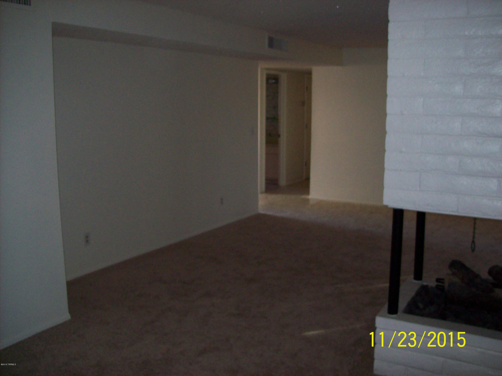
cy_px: 188
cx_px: 251
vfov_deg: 39.6
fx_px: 522
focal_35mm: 36
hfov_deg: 51.4
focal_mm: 6
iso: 200
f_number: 2.7
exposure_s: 1/64
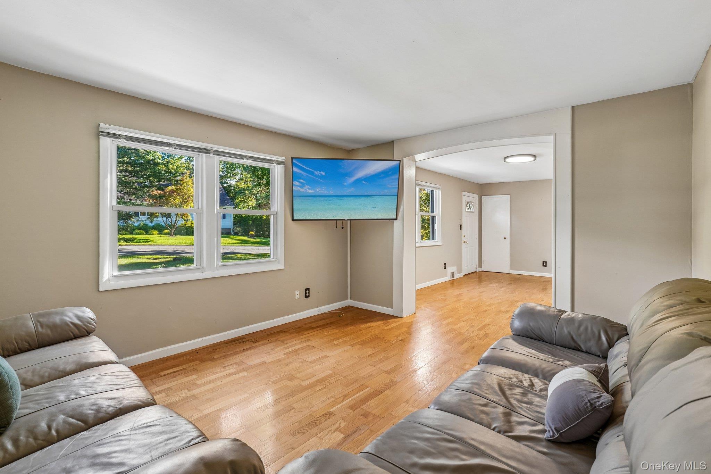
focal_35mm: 16
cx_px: 356
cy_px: 237
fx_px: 316
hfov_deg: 96.7
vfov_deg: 73.7
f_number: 8
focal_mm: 16
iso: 400
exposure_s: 1/20
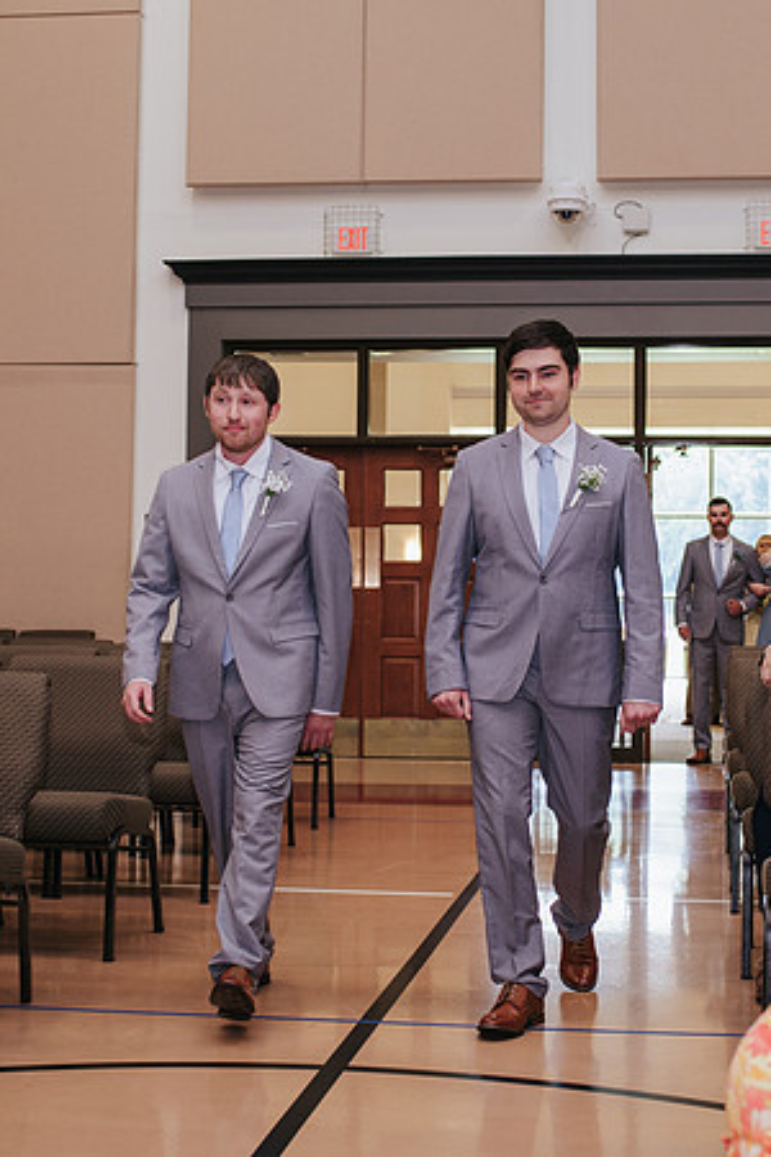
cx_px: 463
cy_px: 536
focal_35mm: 61
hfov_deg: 22.2
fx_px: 1961
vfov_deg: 32.8
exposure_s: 1/200
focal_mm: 35
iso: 720
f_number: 3.2
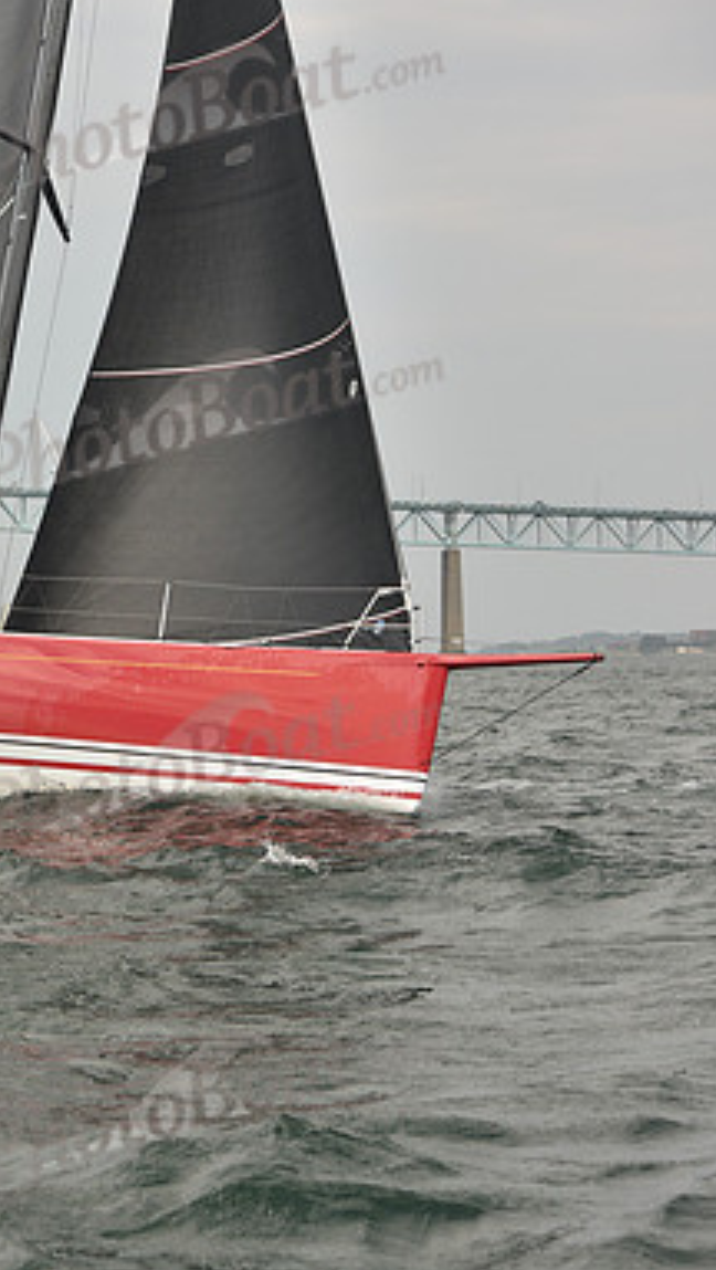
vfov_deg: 19.3
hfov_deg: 10.7
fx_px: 3739
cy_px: 635
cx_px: -192
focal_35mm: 111
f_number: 5.6
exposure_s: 1/640
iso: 250
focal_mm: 70
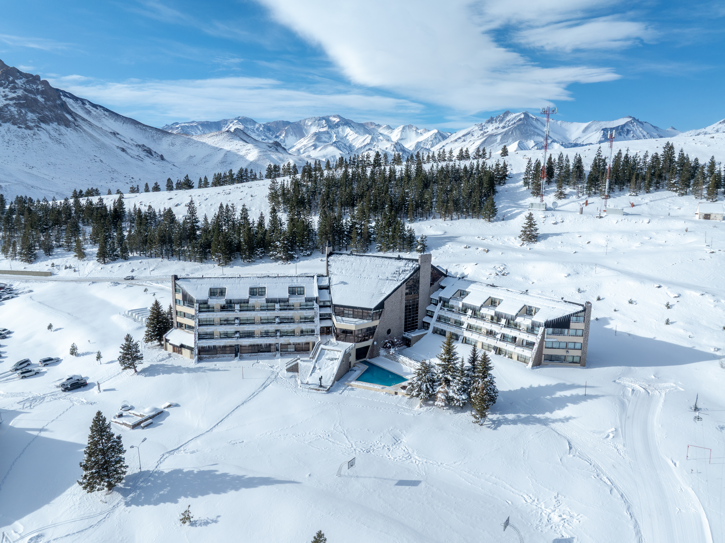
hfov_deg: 71.6
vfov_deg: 56.8
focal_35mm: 24
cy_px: 272
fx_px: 502
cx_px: 362
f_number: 5.6
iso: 100
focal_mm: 12.29
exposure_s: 1/640
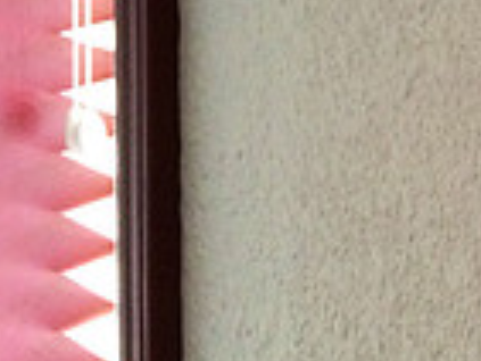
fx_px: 1711
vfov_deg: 11.7
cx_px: 904
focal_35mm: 123
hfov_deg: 14.0
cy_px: -135
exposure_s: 1/30
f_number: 2.2
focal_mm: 4.12
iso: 320
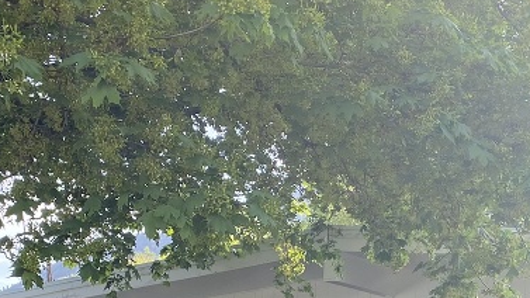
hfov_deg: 26.4
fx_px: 1082
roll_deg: +0.1
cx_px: 498
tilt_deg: -2.1
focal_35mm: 77
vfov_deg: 14.3
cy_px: 495
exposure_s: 1/444
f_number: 1.8
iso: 32
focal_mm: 4.25
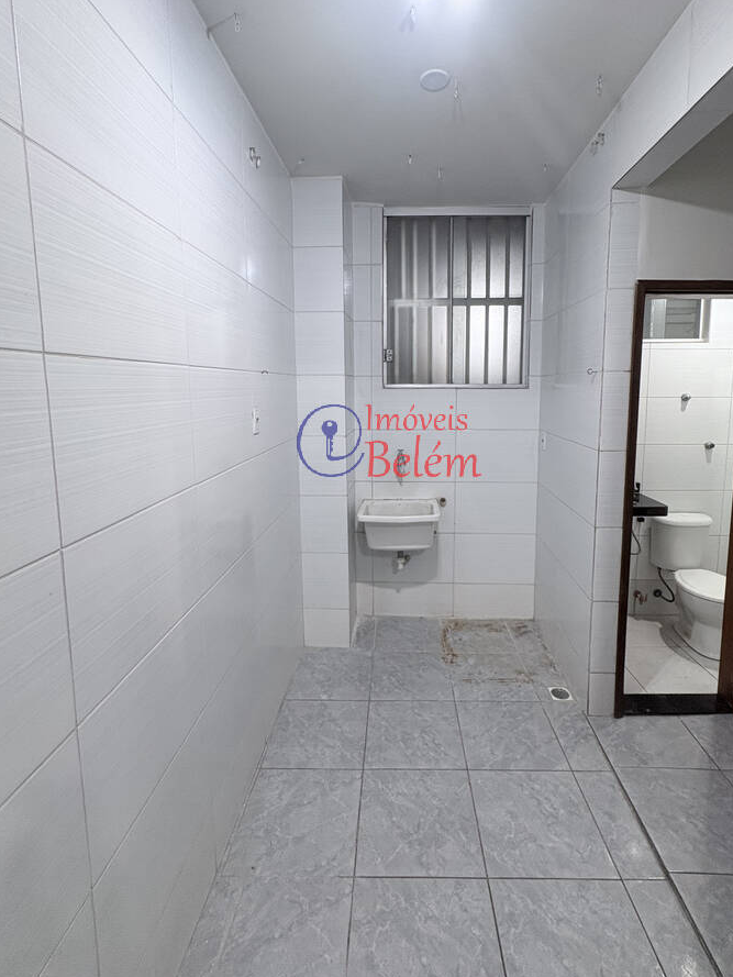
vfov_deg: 90.7
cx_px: 389
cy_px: 441
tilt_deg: -5.6
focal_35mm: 17
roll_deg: +0.9
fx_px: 480
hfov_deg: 74.7
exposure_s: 1/60
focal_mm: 2.22
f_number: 2.2
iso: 250
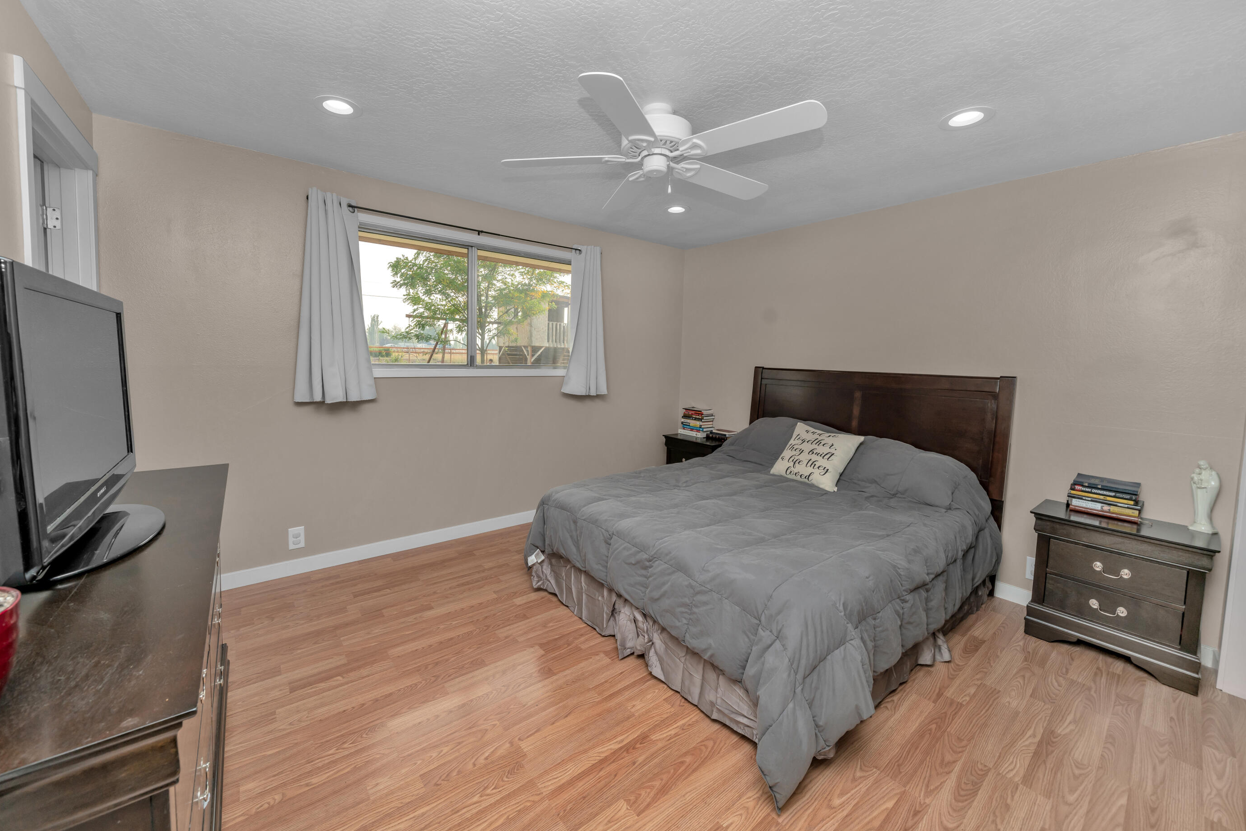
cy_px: 382
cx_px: 593
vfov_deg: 85.3
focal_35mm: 13
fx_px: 450
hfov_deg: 108.2
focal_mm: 12
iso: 250
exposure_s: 1/250
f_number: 7.1
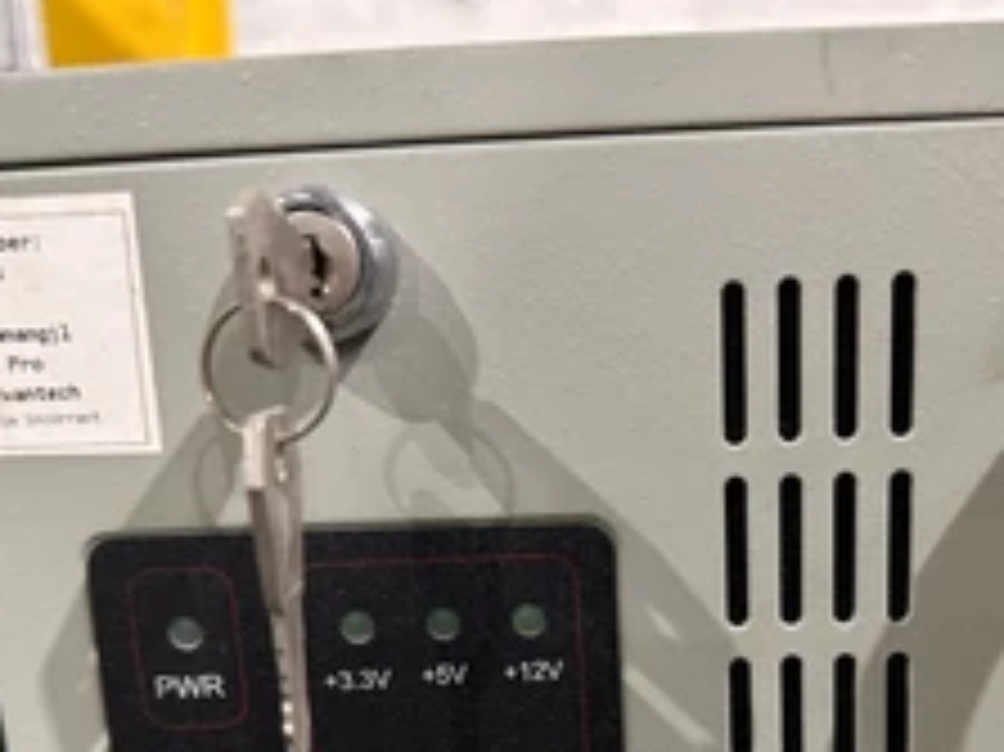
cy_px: 662
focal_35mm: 43
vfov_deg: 32.1
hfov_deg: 43.6
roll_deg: +3.2
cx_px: 617
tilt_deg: -13.7
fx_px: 1246
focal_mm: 6.86
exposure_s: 1/60
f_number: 1.78
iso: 400
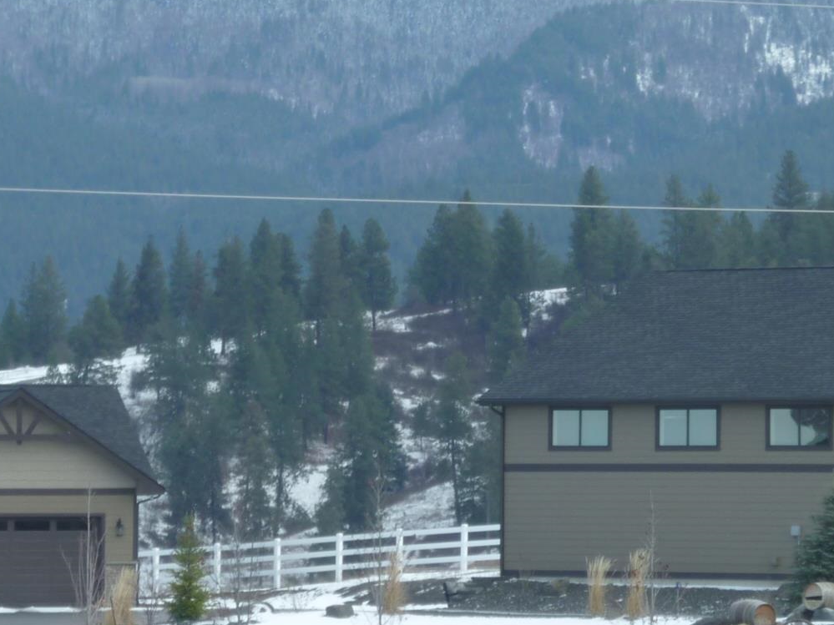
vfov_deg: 5.2
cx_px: 564
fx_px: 6914
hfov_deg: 6.9
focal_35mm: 287
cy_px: 143
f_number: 5.3
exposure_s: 1/125
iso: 80
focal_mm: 20.2
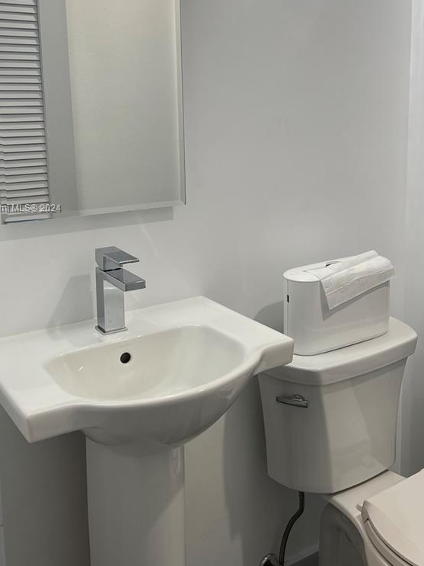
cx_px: 264
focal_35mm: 42
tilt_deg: -8.5
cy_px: 209
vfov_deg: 44.4
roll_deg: +0.4
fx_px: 686
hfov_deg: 34.2
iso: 40
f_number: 1.5
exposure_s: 1/139
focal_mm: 5.7
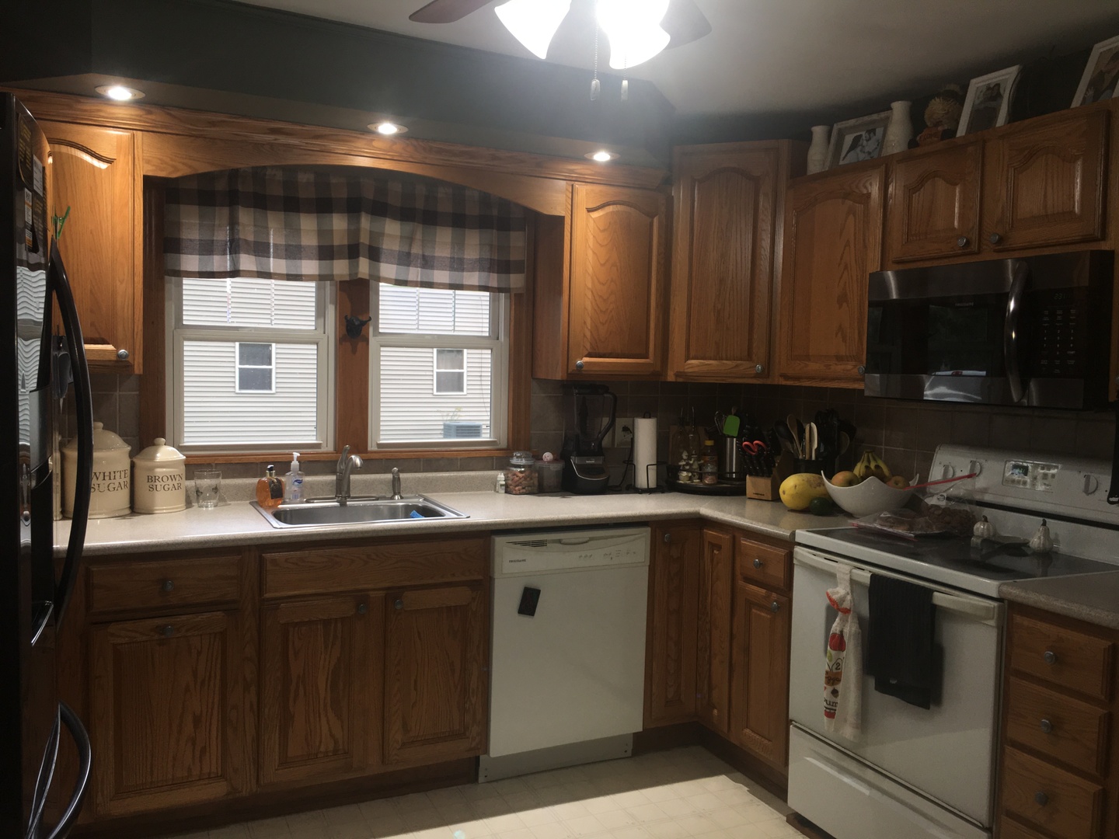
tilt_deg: -3.3
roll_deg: -1.9
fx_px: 937
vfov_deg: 48.2
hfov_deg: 61.7
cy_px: 420
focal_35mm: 29
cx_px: 560
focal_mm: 4.15
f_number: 2.2
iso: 32
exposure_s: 1/30
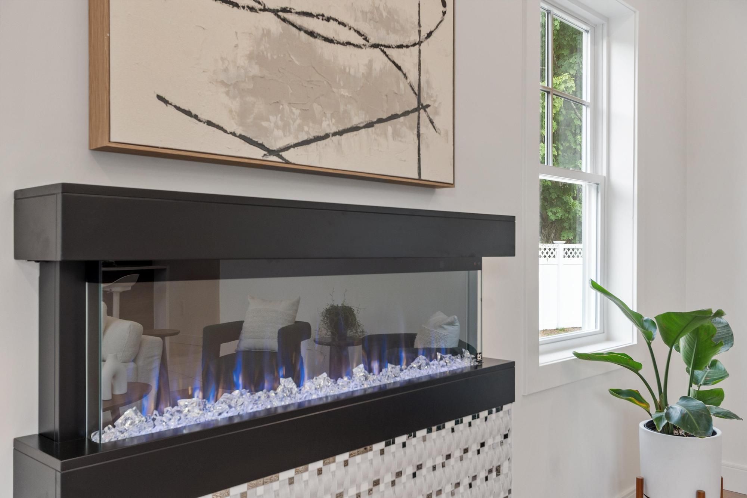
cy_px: 249
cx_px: 374
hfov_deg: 57.2
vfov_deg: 40.0
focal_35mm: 33
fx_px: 685
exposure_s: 1/1.67
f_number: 8
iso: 320
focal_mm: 22
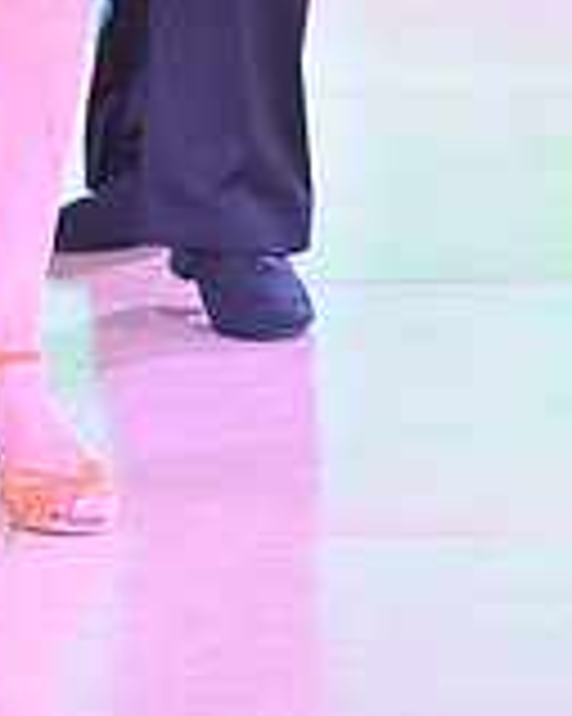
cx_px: 155
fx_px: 9066
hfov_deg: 3.6
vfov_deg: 4.5
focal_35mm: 428
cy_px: -576
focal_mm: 125
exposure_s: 1/400
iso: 5000
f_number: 5.6
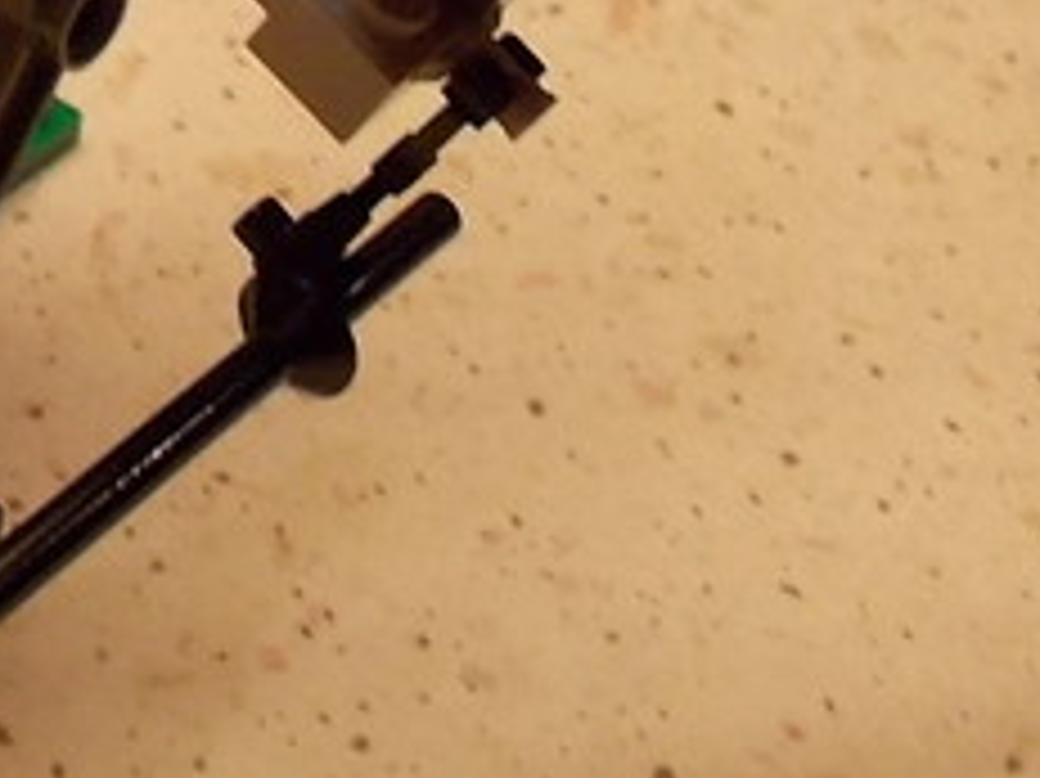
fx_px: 3393
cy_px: -434
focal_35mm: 113
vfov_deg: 12.4
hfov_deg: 16.1
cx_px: -482
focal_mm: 4.1
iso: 200
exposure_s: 1/25
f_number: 3.3
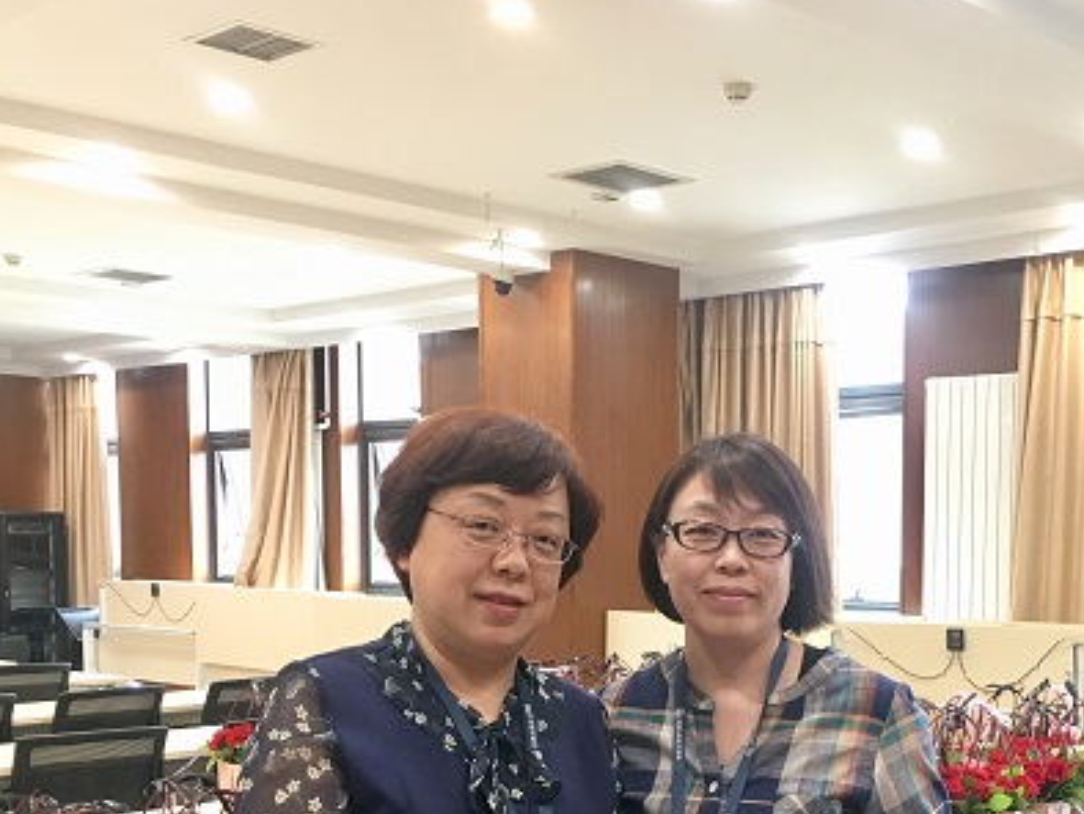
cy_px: 666
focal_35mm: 50
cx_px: 792
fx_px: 1567
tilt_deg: -5.3
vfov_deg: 28.4
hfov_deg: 37.4
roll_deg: +0.1
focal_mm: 4.15
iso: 125
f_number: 2.2
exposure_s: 1/33
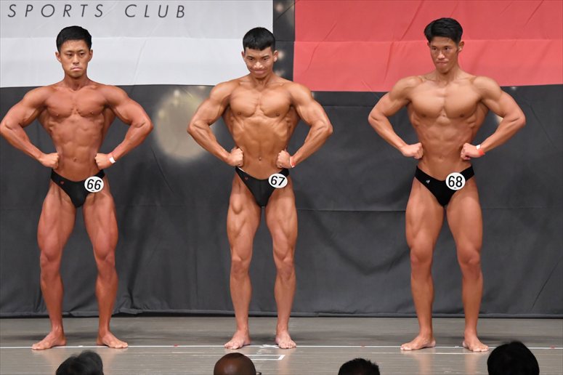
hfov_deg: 9.5
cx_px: 282
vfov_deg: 6.3
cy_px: 188
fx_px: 3392
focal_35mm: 217
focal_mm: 145
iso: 6400
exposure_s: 1/400
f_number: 5.6
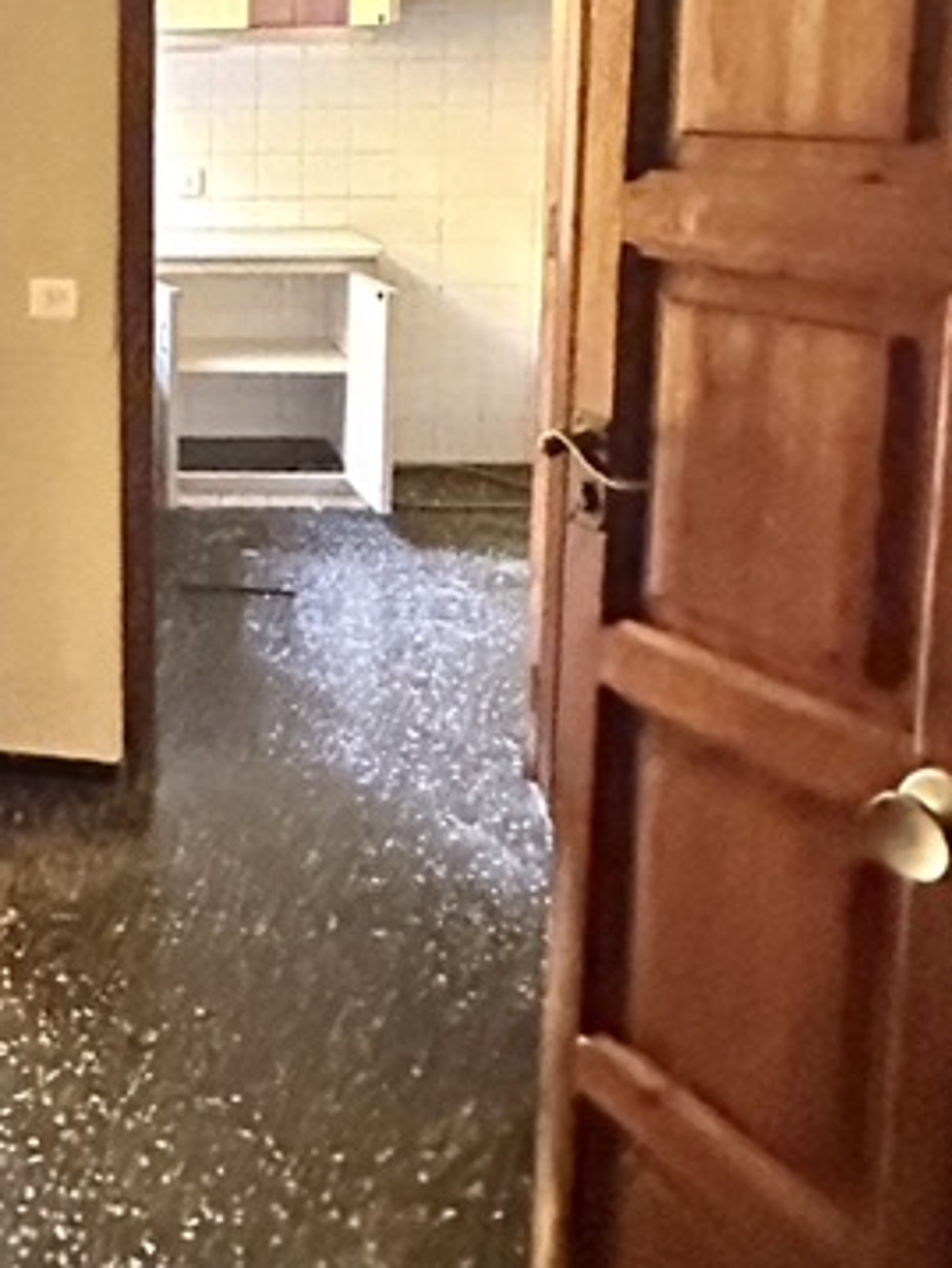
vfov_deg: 44.5
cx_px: -71
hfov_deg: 32.2
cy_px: 251
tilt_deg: -4.2
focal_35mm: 40
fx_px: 1465
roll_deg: +0.6
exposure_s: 1/24
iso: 2500
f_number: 2.2
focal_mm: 2.22
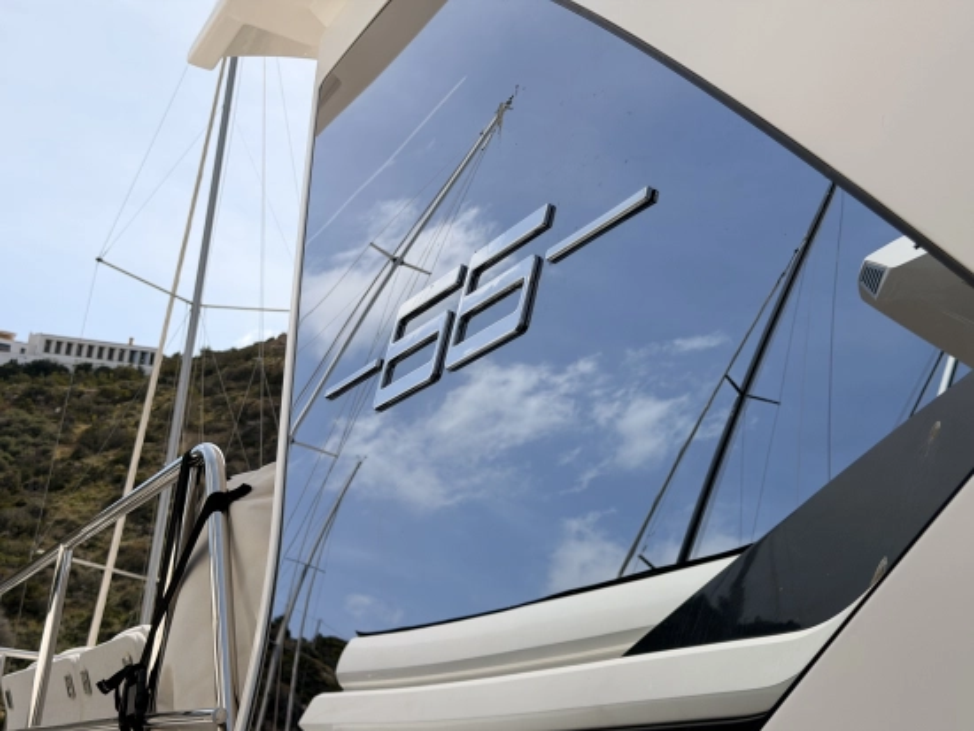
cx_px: 487
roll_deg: -4.5
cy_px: 366
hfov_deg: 39.6
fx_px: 1351
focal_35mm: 48
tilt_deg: +18.5
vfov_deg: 30.3
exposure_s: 1/6024
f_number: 1.78
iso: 64
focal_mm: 6.76
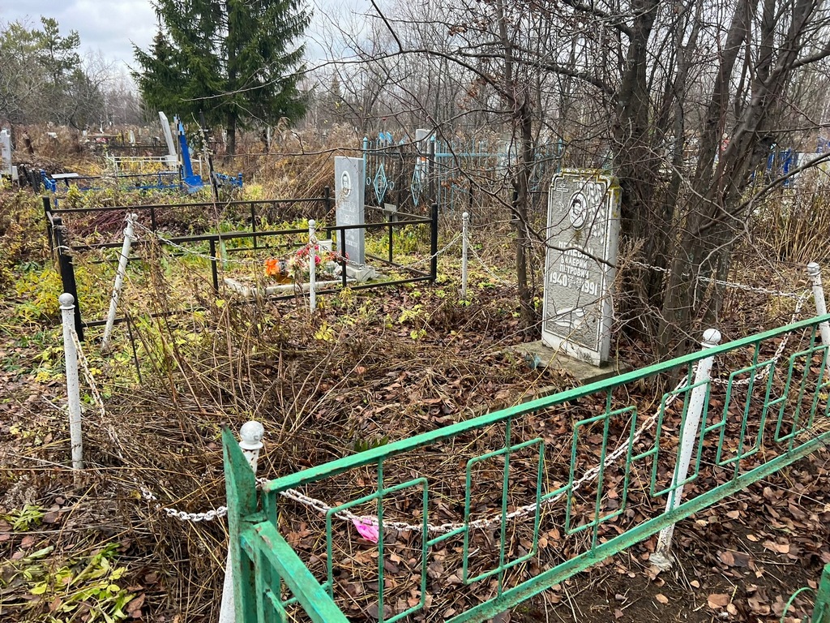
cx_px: 415
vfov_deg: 53.1
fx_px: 623
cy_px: 312
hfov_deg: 67.3
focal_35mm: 26
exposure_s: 1/147
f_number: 1.5
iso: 40
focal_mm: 5.7
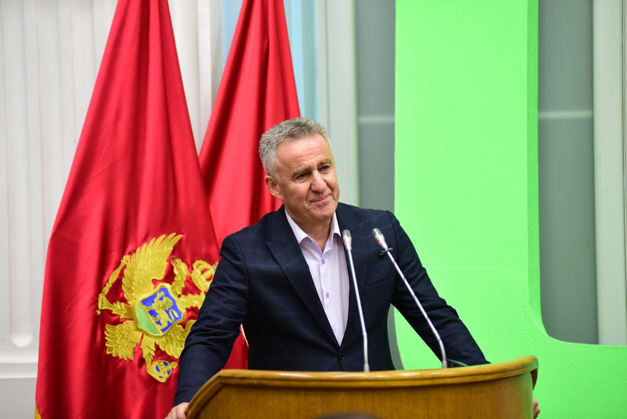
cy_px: 210
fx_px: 2701
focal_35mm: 155
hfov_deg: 13.2
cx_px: 314
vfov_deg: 8.9
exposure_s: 1/320
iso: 1250
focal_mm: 155
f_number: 2.8
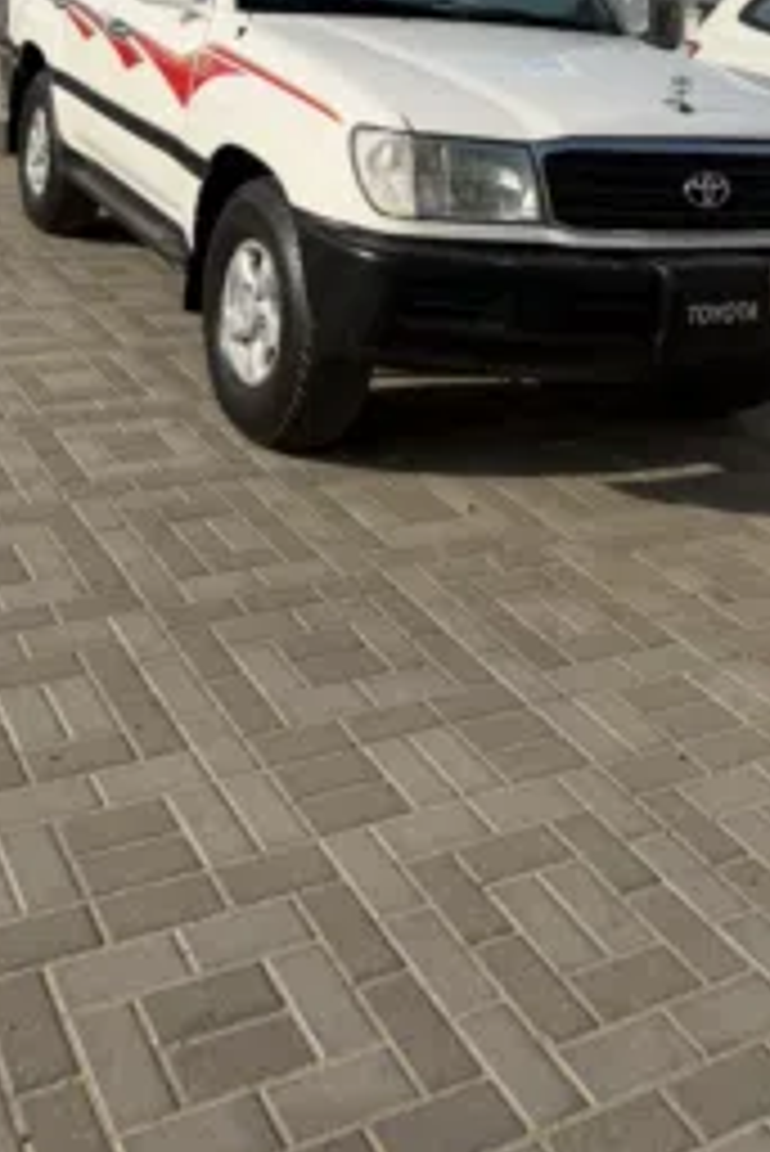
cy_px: 274
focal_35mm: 39
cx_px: 297
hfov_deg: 34.1
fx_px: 1249
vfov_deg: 47.5
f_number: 1.78
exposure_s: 1/5714
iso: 80
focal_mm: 6.76
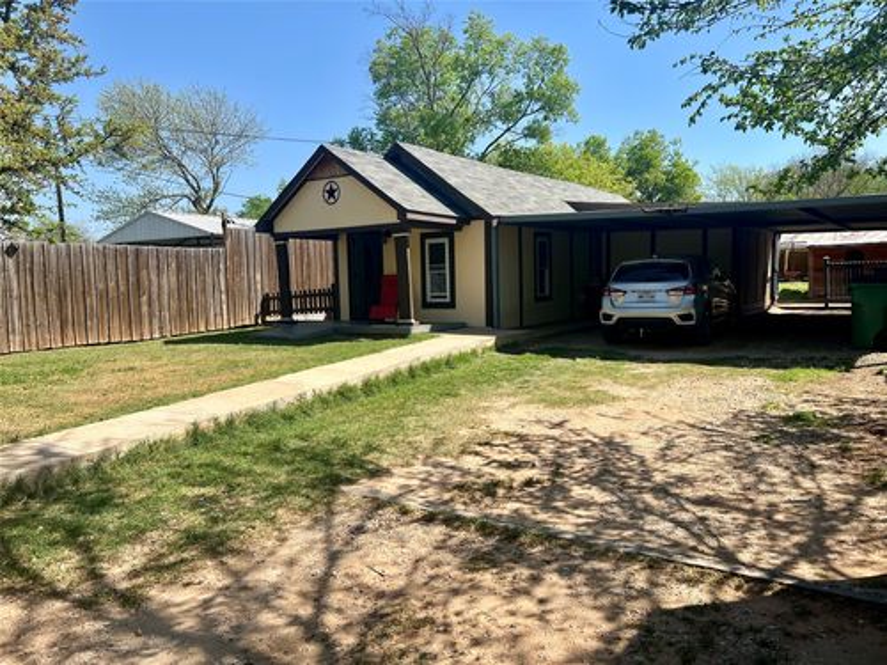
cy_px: 332
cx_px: 444
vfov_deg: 53.1
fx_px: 666
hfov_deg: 67.3
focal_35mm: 26
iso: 50
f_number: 1.5
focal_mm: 5.7
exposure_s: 1/3077
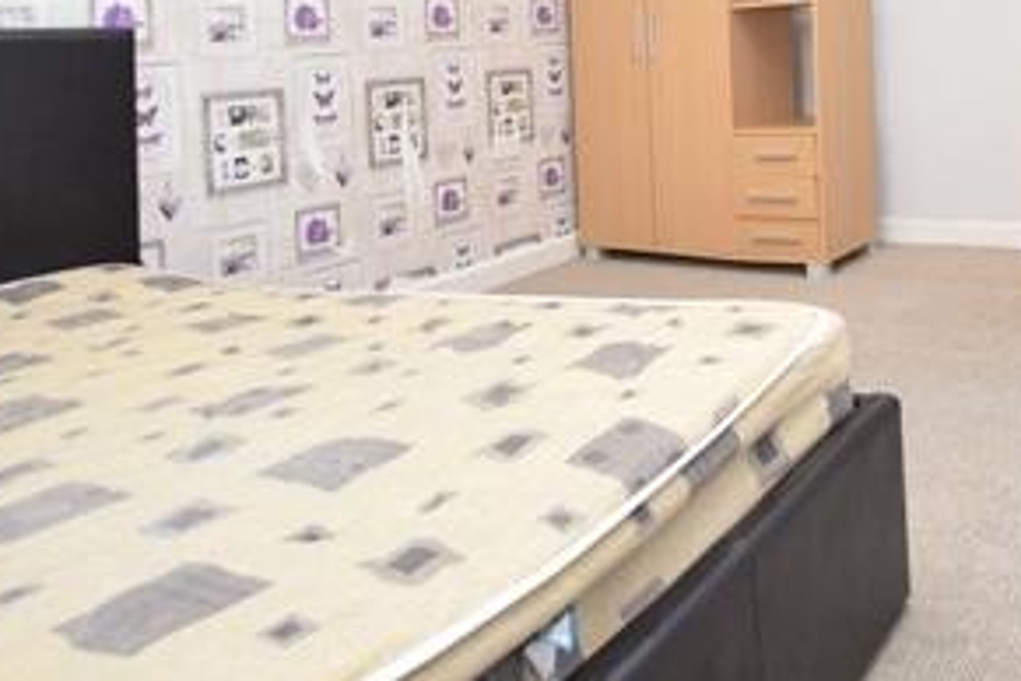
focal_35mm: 33
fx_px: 936
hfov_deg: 54.0
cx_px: 789
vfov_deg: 36.7
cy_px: 32
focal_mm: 10
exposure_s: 1/100
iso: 800
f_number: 5
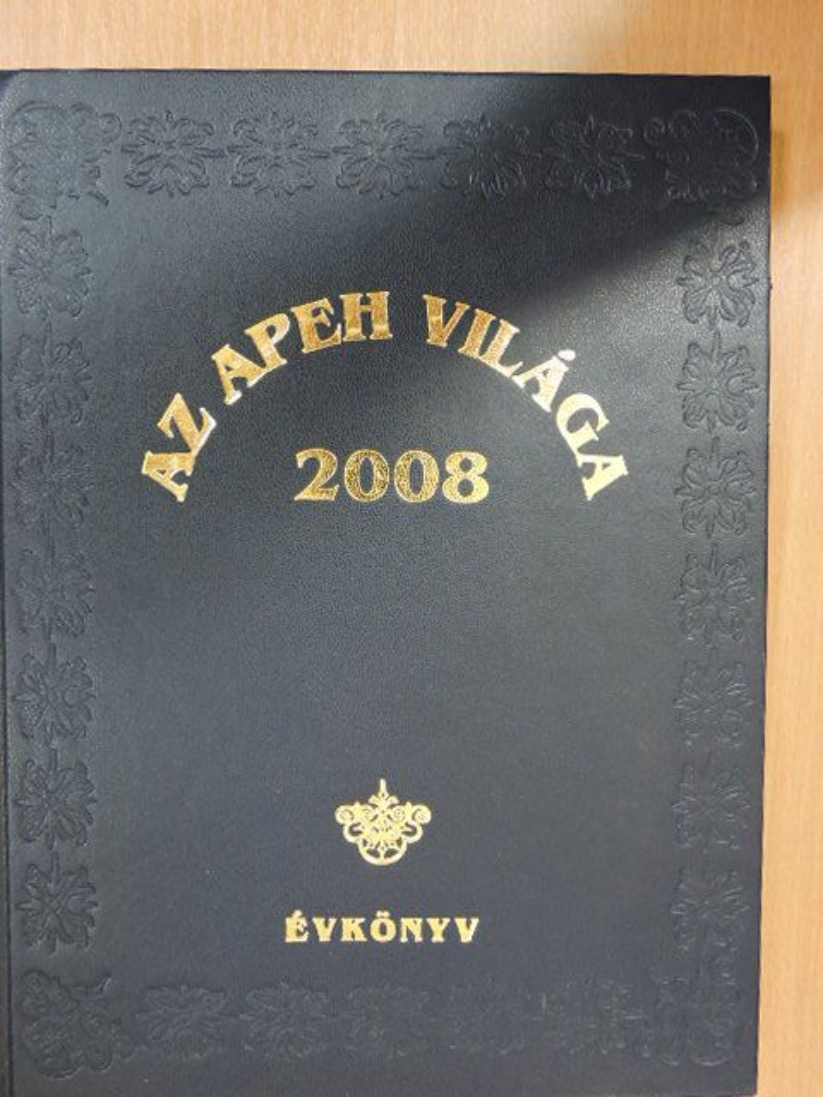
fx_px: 1110
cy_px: 548
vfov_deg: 52.6
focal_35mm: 35
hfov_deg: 40.7
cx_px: 412
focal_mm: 6.3
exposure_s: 1/13
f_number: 3.8
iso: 400
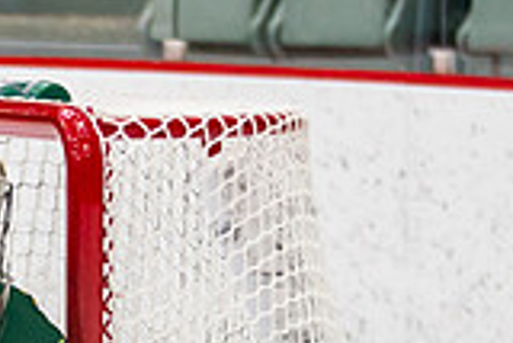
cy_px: 505
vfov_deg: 2.0
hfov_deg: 3.0
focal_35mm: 678
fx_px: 9670
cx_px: -49
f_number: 2.8
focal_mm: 105
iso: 1250
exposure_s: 1/640
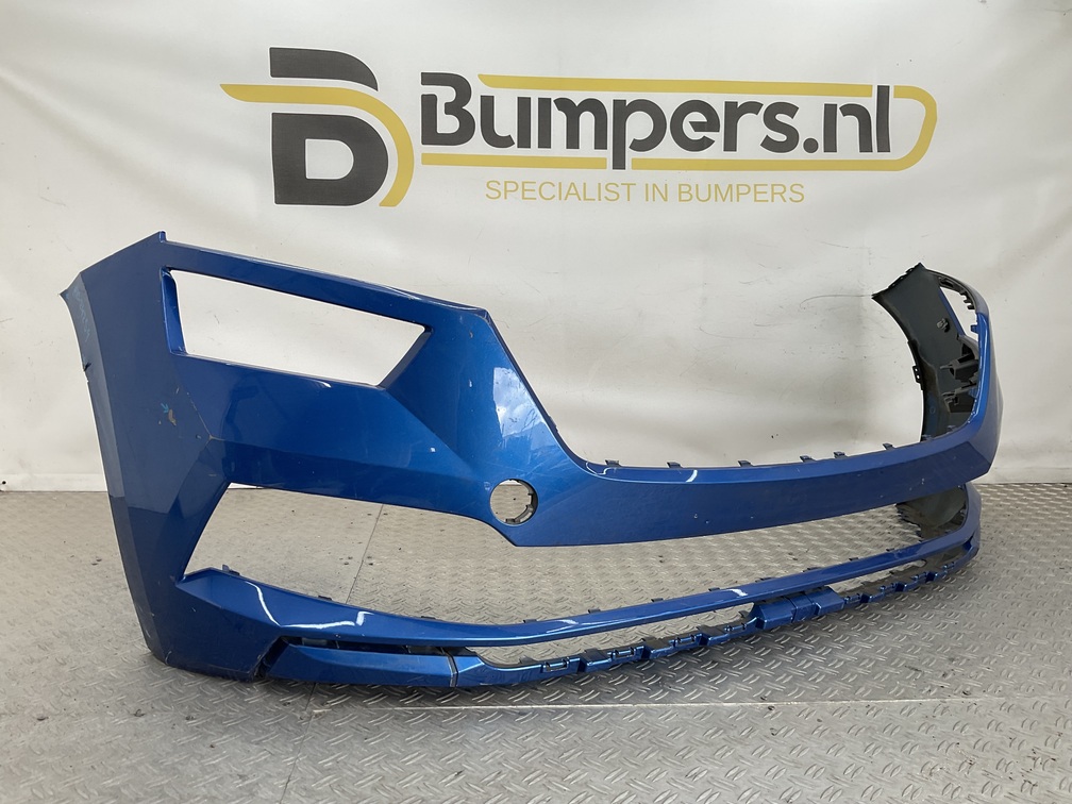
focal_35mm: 29
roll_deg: -1.1
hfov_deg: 61.7
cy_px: 402
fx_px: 898
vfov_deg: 48.2
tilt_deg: -8.0
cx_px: 536
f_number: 1.8
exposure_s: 1/156
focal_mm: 3
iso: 16
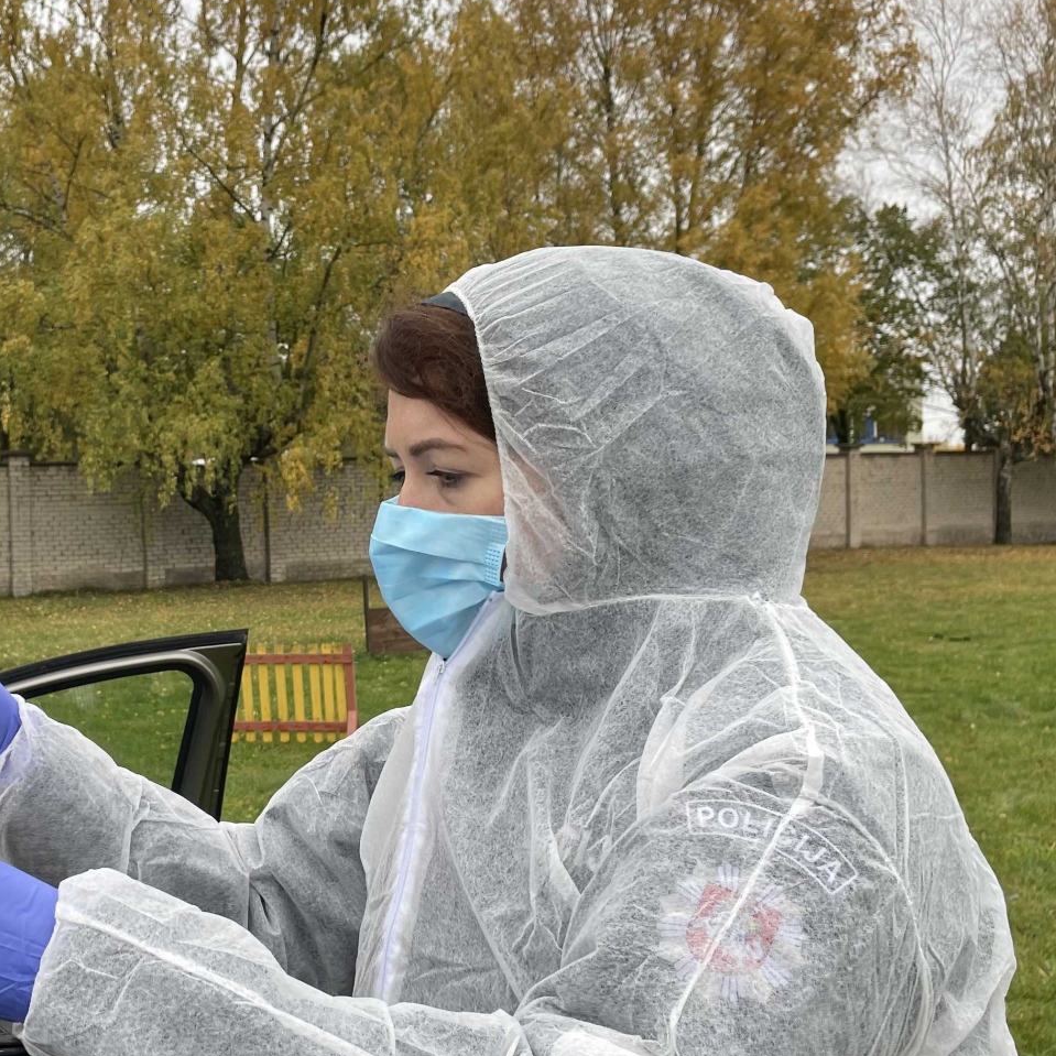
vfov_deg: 36.8
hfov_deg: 35.7
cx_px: 228
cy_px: 585
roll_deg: +2.8
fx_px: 1588
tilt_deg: -1.6
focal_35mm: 46
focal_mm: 4.2
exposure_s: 1/279
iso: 32
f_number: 1.6
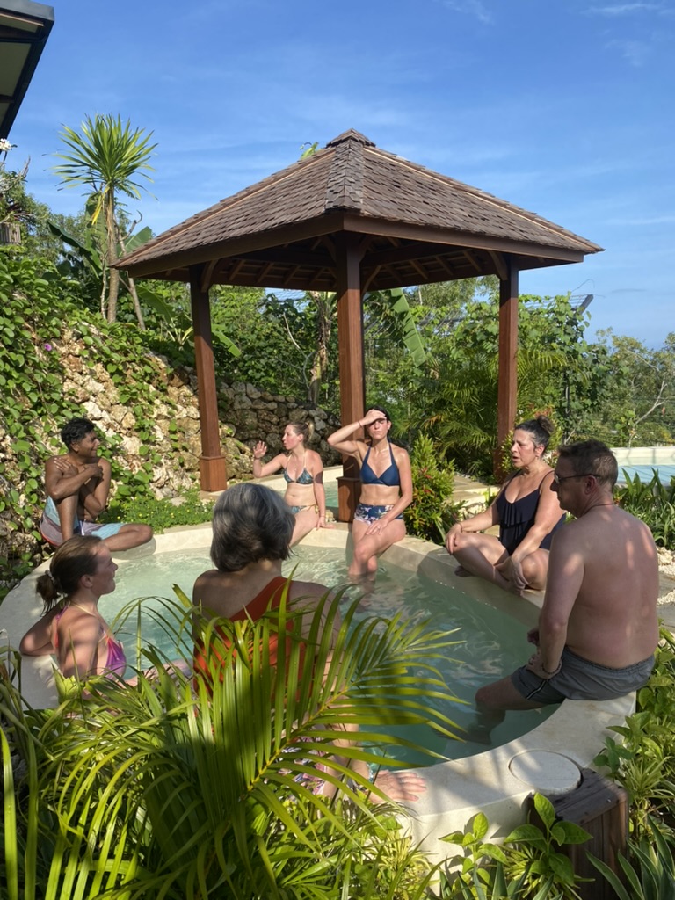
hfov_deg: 53.1
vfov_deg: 67.3
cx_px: 338
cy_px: 450
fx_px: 676
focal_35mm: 26
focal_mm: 4.25
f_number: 1.8
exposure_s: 1/1961
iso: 32
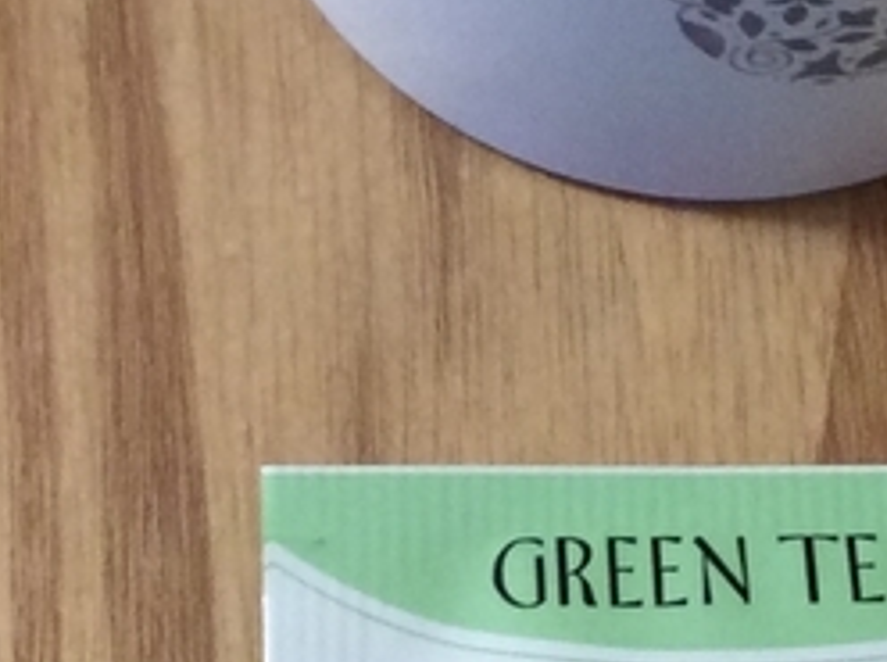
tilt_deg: -69.6
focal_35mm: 155
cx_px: 429
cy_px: 458
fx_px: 3964
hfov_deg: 12.8
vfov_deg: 9.5
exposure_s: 1/24
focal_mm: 3.3
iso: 125
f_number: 2.4
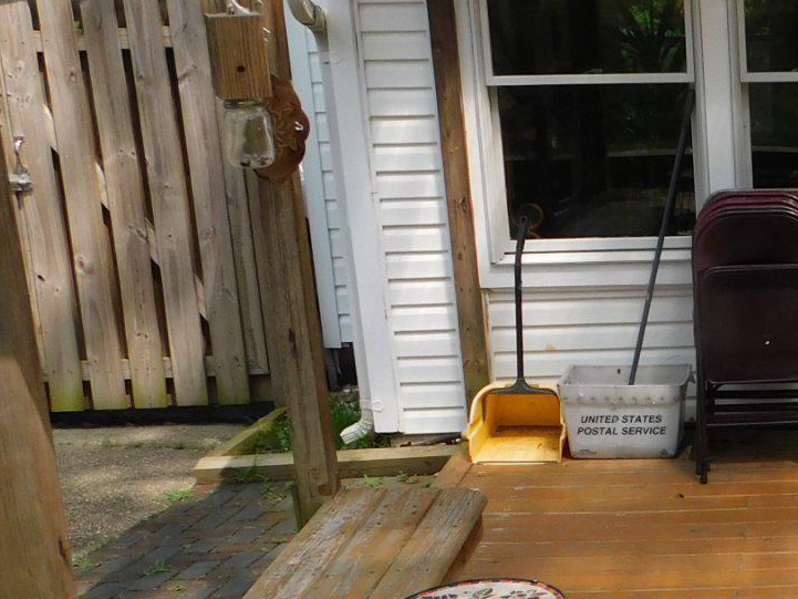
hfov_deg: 24.6
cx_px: 976
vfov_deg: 20.7
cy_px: 386
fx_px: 1637
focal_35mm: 71
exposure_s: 1/1000
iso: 125
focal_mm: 4.5
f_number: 3.1
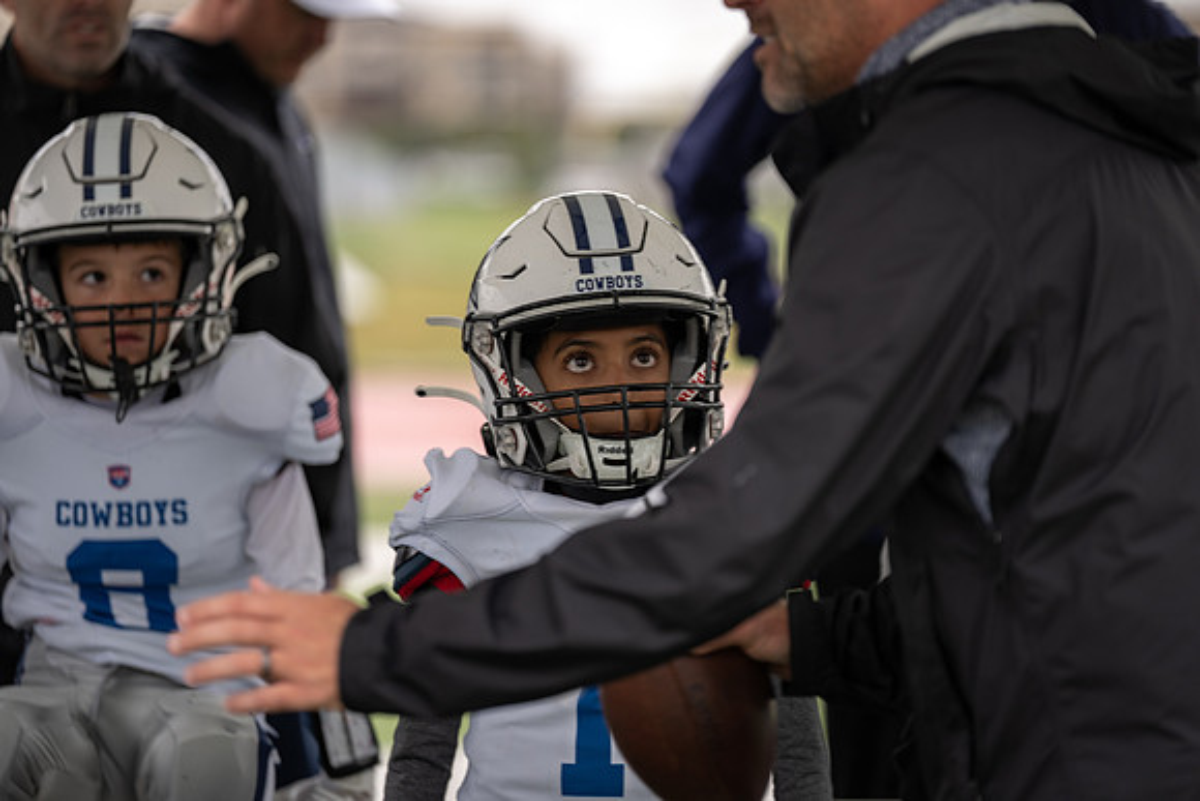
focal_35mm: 165
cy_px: 400
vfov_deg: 8.3
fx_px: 5501
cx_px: 600
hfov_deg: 12.4
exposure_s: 1/320
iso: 100
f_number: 2.8
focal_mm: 165
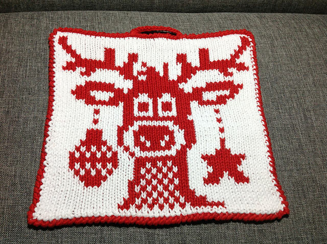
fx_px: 330
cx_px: 164
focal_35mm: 35
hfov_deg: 52.7
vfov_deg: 40.6
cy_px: 122
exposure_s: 1/40
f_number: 2.4
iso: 64
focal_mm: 4.28
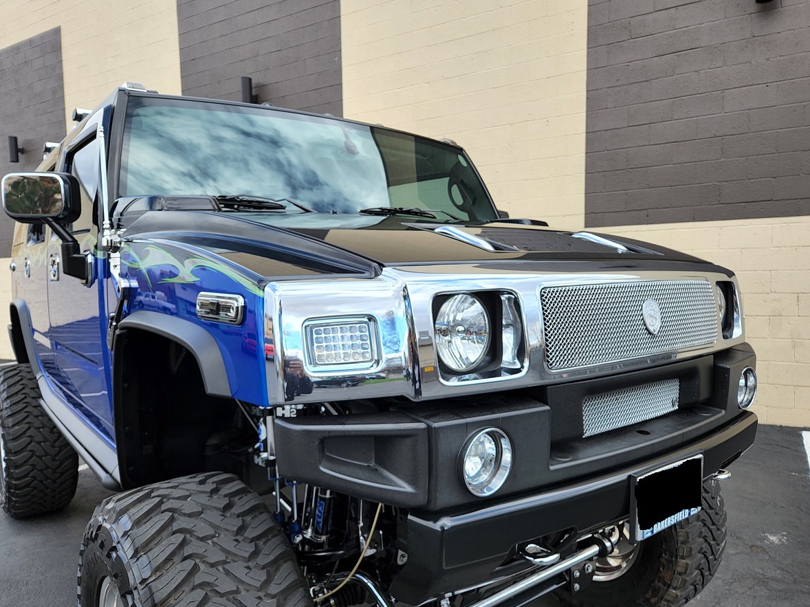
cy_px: 324
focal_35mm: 25
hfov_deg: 69.4
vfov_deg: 54.8
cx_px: 416
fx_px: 585
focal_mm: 5.4
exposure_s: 1/401
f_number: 1.8
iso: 20
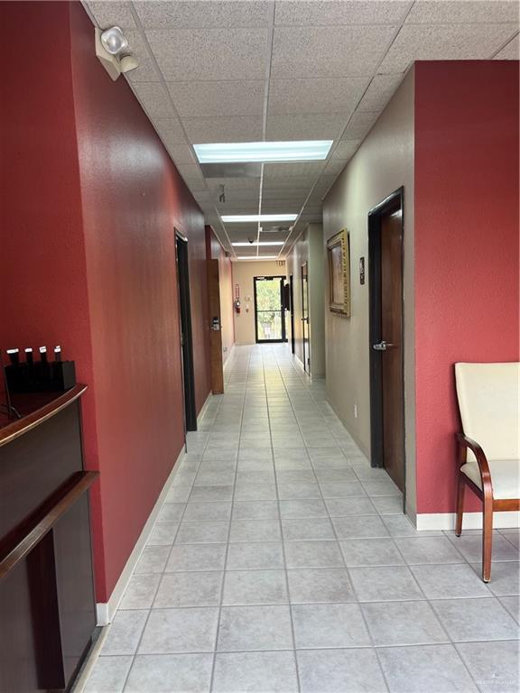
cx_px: 260
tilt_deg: -5.9
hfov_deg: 53.1
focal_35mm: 26
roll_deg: +2.4
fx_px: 521
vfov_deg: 67.3
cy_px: 346
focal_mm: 5.1
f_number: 1.6
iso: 125
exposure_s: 1/120
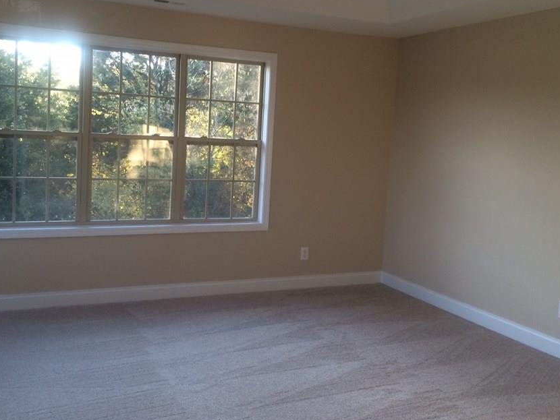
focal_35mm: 37
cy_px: 179
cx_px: 245
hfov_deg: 50.0
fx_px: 599
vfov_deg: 38.6
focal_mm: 4.12
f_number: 2.2
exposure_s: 1/30
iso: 40
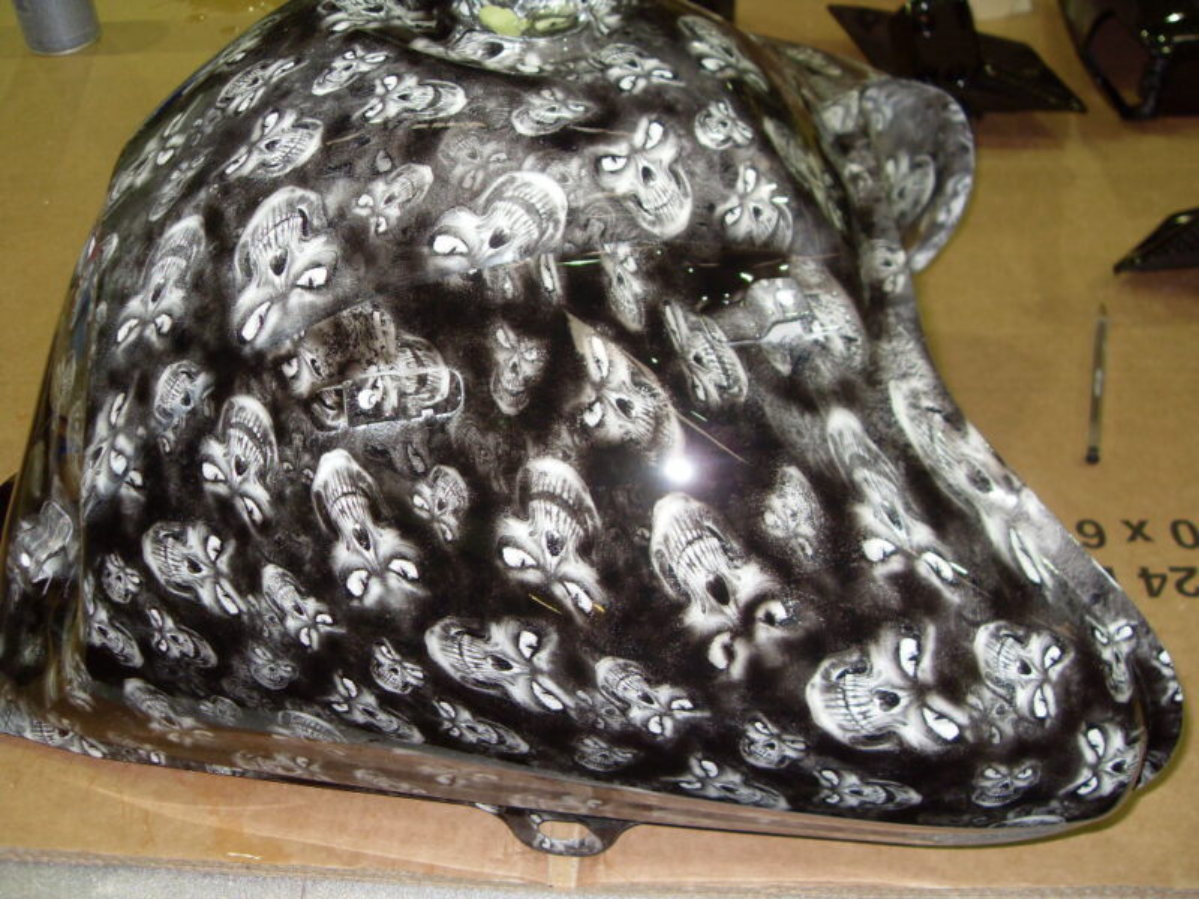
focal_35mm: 35
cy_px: 450
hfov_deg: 52.6
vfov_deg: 40.7
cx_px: 600
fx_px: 1212
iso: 100
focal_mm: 6.3
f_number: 2.8
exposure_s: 1/45
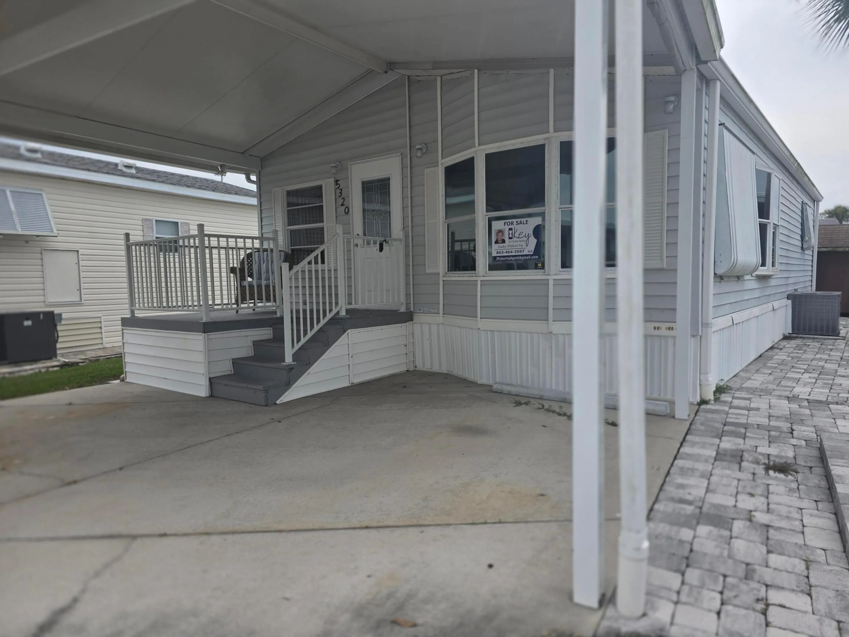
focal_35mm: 23
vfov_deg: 58.9
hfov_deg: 73.9
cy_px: 318
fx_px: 564
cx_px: 424
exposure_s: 1/359
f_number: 1.7
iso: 50
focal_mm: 6.3
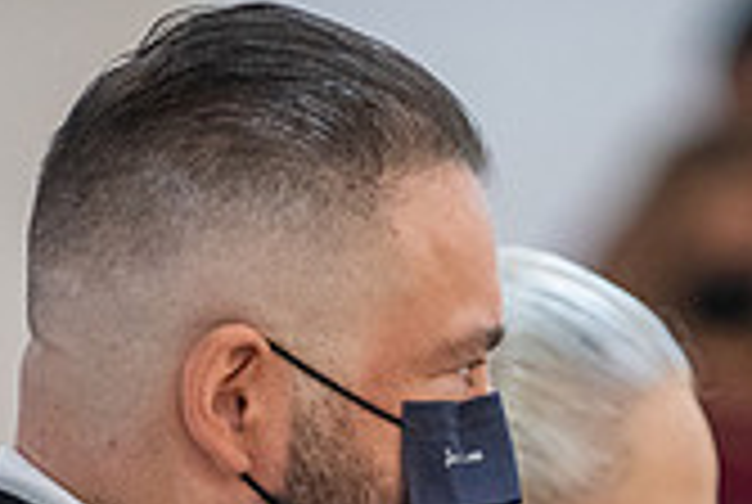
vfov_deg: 2.0
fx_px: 14502
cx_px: 603
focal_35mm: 693
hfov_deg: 3.0
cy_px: 808
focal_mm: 200
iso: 2000
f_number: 2.8
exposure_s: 1/160
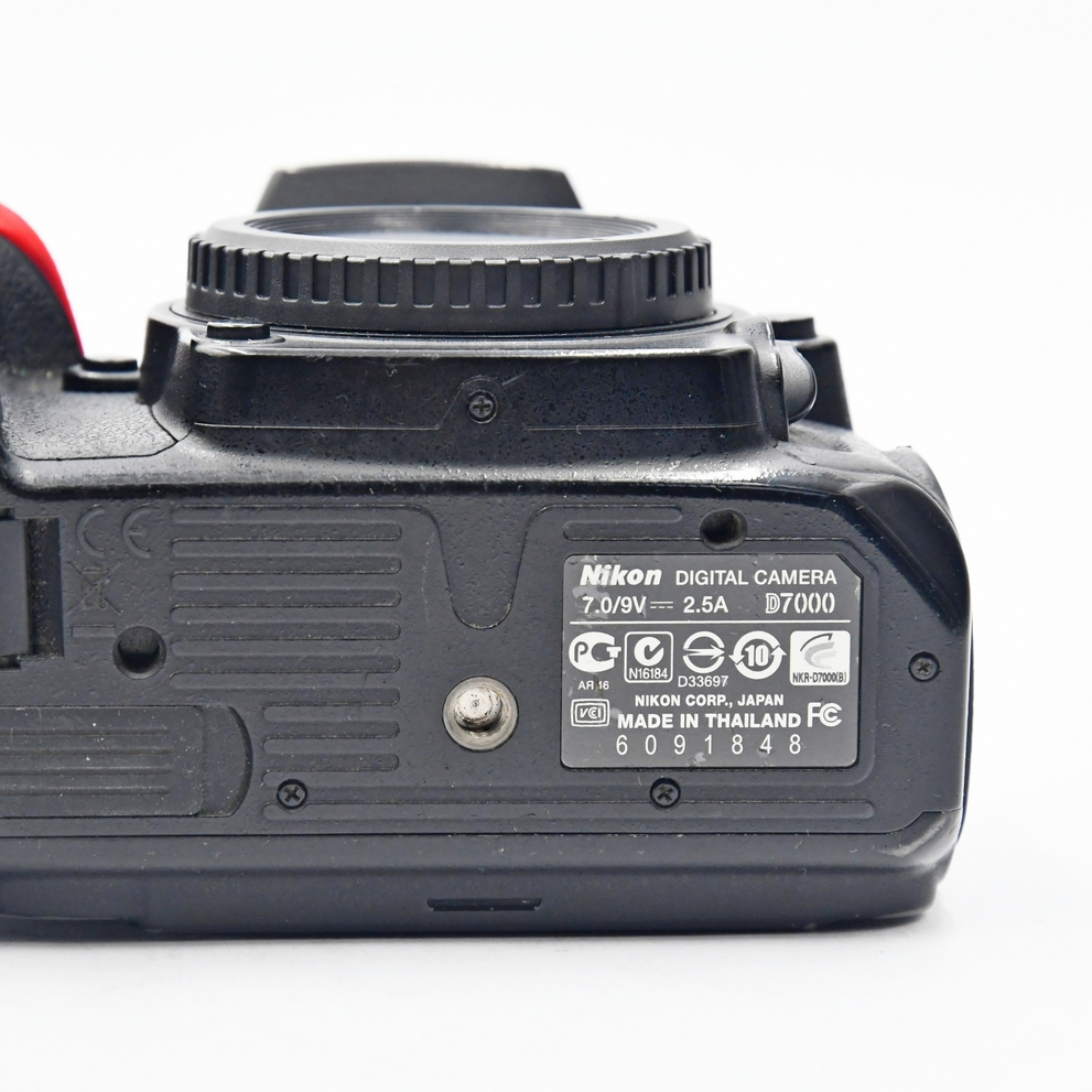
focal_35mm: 135
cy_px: 549
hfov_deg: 12.9
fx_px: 4818
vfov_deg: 12.9
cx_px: 372
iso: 1600
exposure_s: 1/125
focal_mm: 70
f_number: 7.1
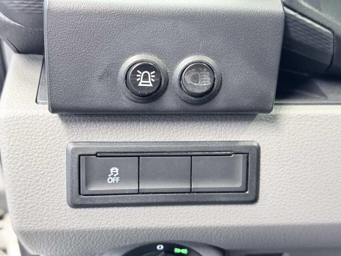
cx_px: 170
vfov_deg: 30.3
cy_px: 128
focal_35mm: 48
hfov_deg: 39.7
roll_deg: -0.8
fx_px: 473
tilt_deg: -31.3
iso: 400
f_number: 1.78
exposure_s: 1/33
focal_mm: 6.76
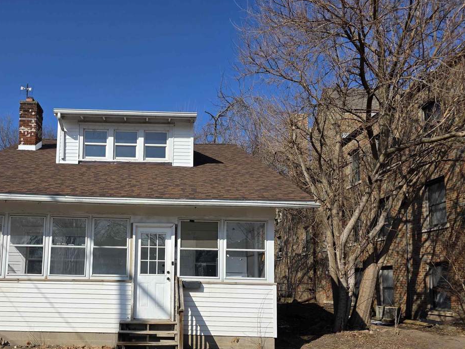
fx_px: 430
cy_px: 235
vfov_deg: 43.5
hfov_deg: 55.6
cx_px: 156
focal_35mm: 32
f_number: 1.7
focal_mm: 6.3
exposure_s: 1/7944
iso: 80
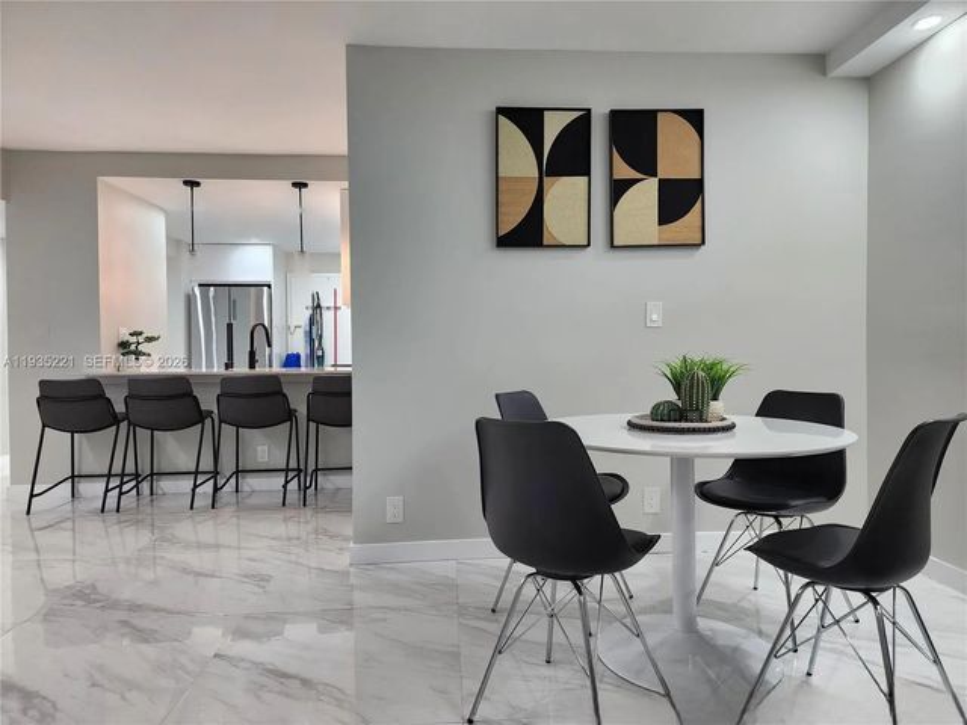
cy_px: 362
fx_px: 643
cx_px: 484
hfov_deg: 73.9
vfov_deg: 58.9
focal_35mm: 23
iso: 200
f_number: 1.8
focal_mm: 6.4
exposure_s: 1/120
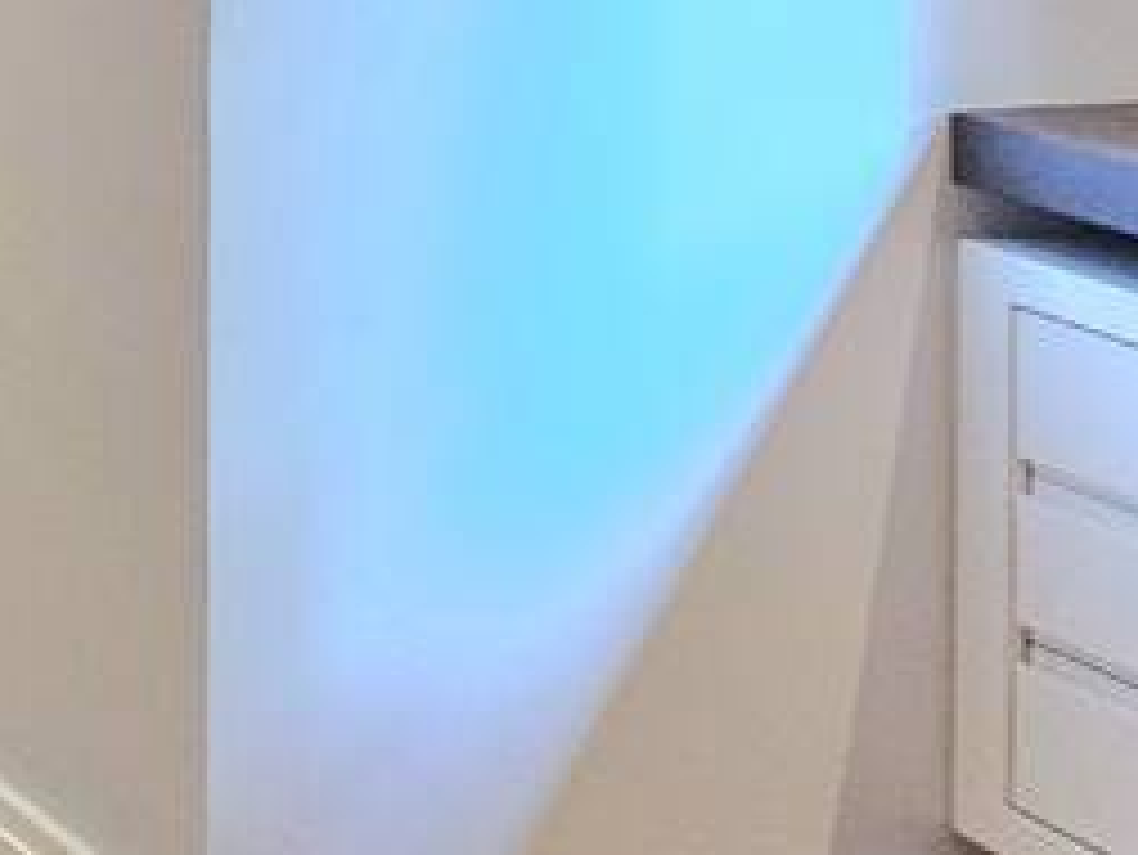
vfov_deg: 17.0
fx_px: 2434
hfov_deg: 15.6
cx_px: -1516
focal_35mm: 74
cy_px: -603
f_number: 2.2
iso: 320
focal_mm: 2.2
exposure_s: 1/60.2
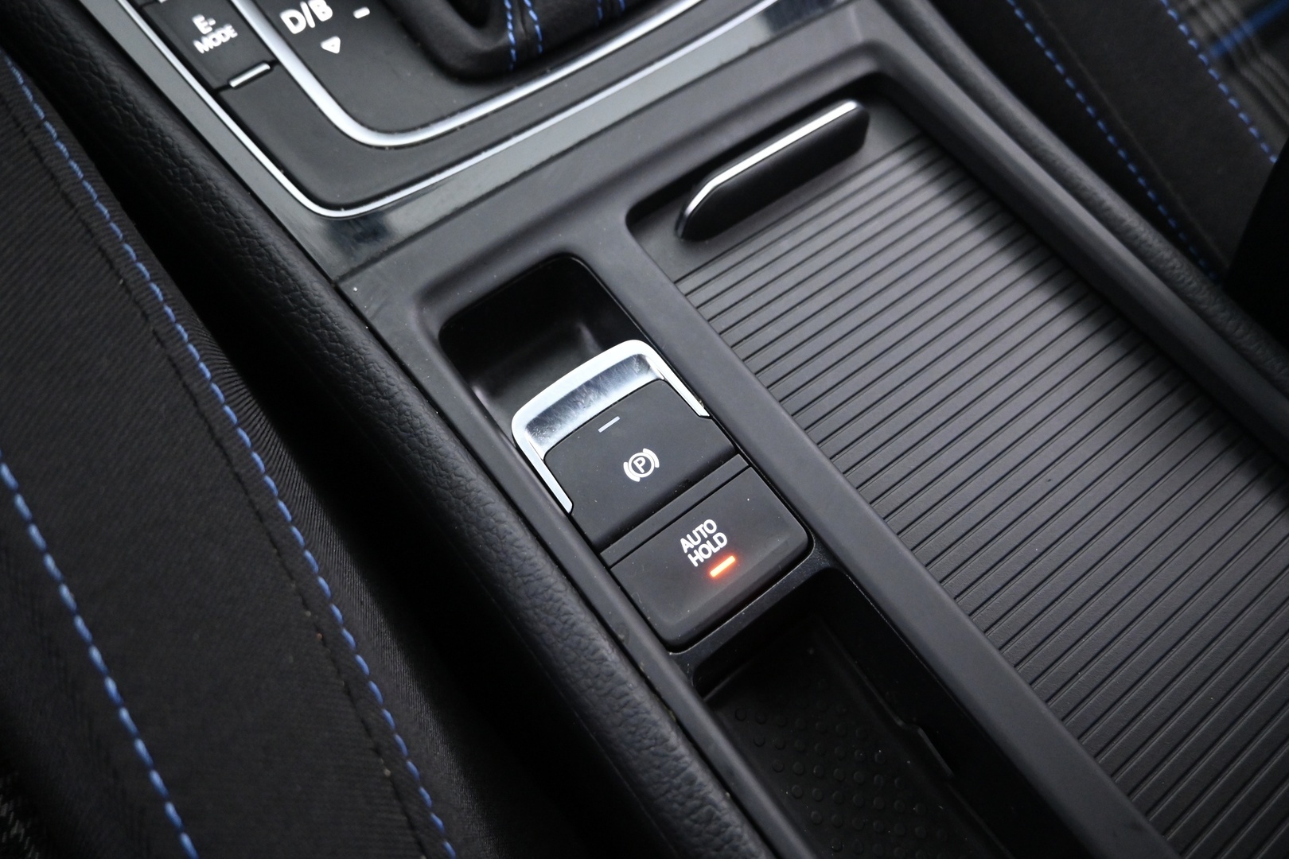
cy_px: 430
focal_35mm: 24
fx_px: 859
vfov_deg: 53.1
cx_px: 644
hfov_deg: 73.7
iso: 3200
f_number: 3.5
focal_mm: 16
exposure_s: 1/15
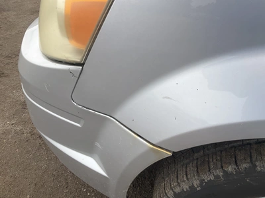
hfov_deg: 61.7
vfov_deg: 48.2
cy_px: 99
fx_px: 222
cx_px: 132
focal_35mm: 29
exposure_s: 1/1055
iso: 25
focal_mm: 3
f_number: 1.8
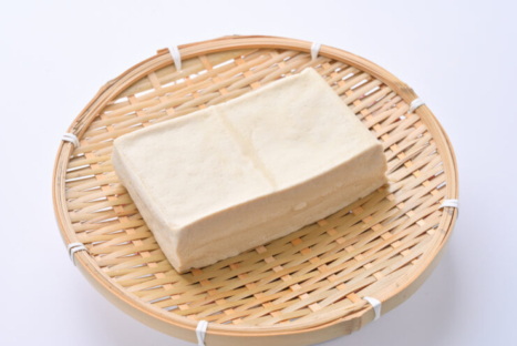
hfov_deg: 22.1
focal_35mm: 92
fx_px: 1322
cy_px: 173
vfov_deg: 14.9
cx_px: 258
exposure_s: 1/80
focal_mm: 92
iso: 160
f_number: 14
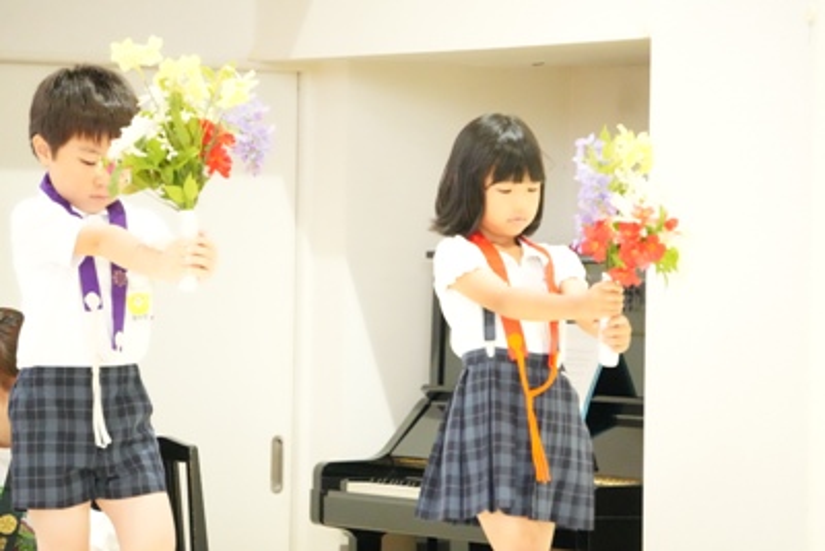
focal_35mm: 243
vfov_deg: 5.7
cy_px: 276
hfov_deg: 8.5
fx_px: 5570
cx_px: 412
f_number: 6.3
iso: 16000
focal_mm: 162
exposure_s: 1/250
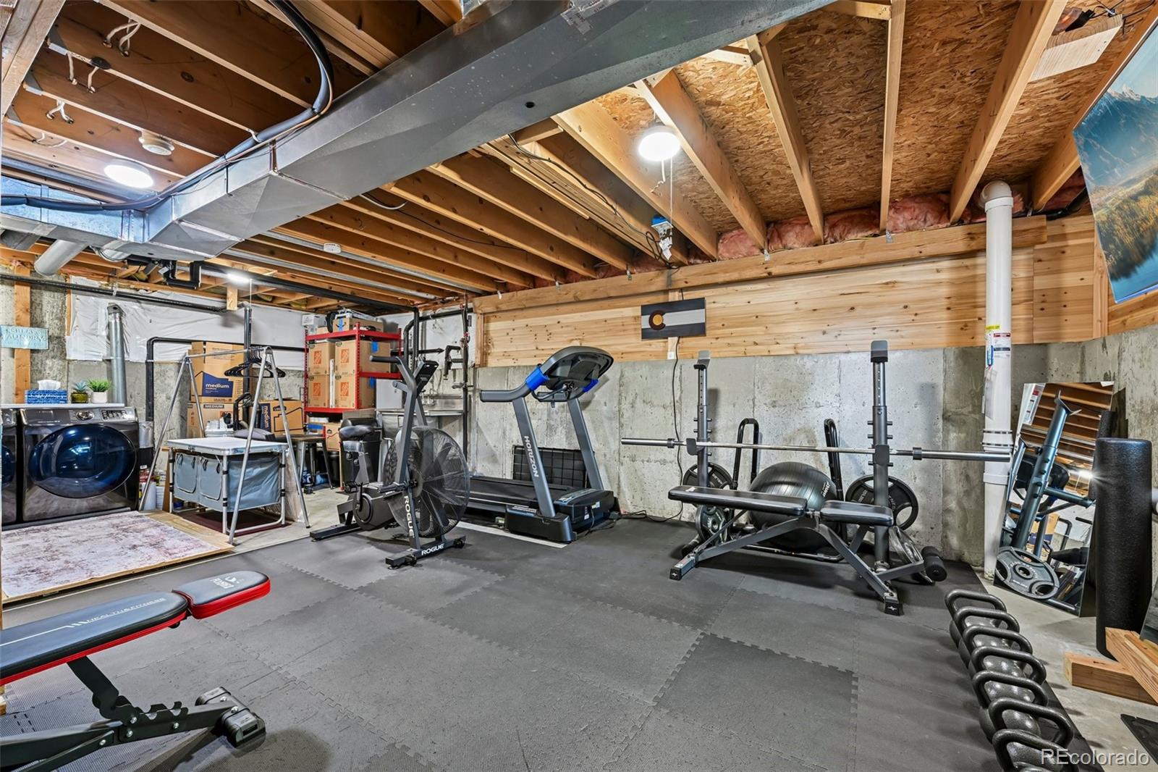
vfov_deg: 81.2
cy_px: 386
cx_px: 579
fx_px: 450
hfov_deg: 104.3
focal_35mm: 14
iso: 400
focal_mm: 14
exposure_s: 1
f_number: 10
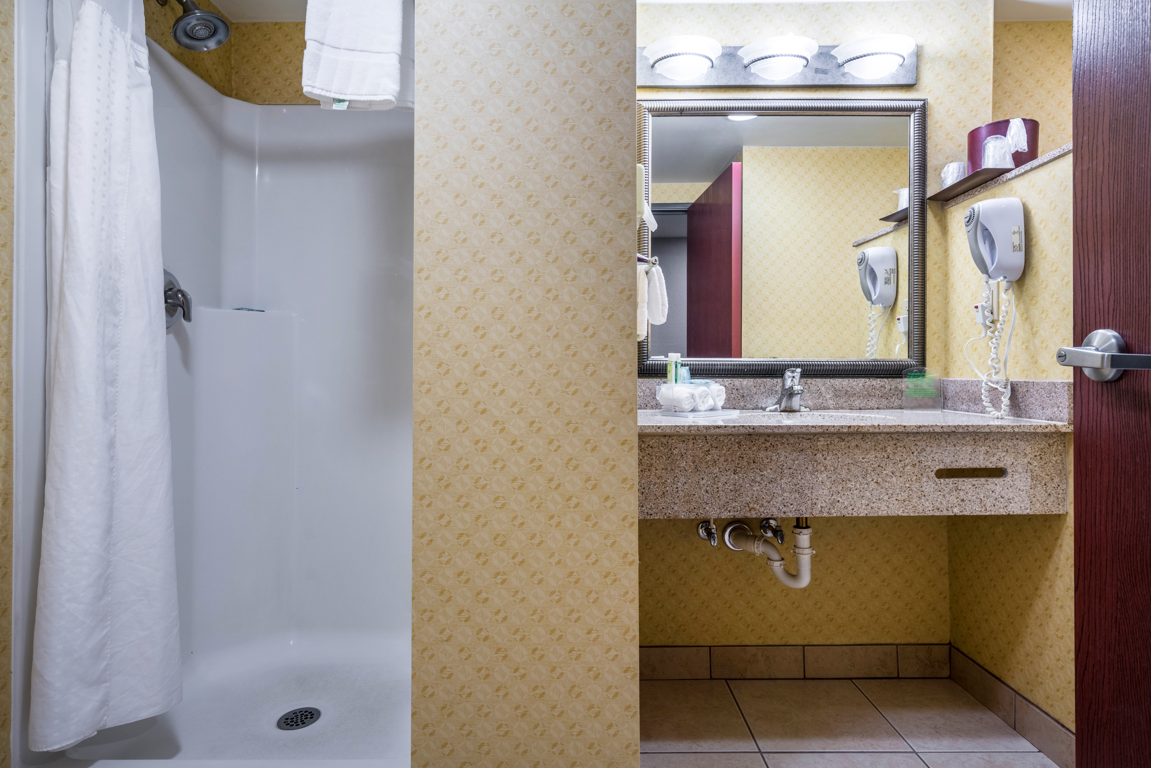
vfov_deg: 62.0
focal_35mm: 20
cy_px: 384
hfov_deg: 84.0
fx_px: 640
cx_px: 576
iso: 320
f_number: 8
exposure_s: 1/80
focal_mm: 20
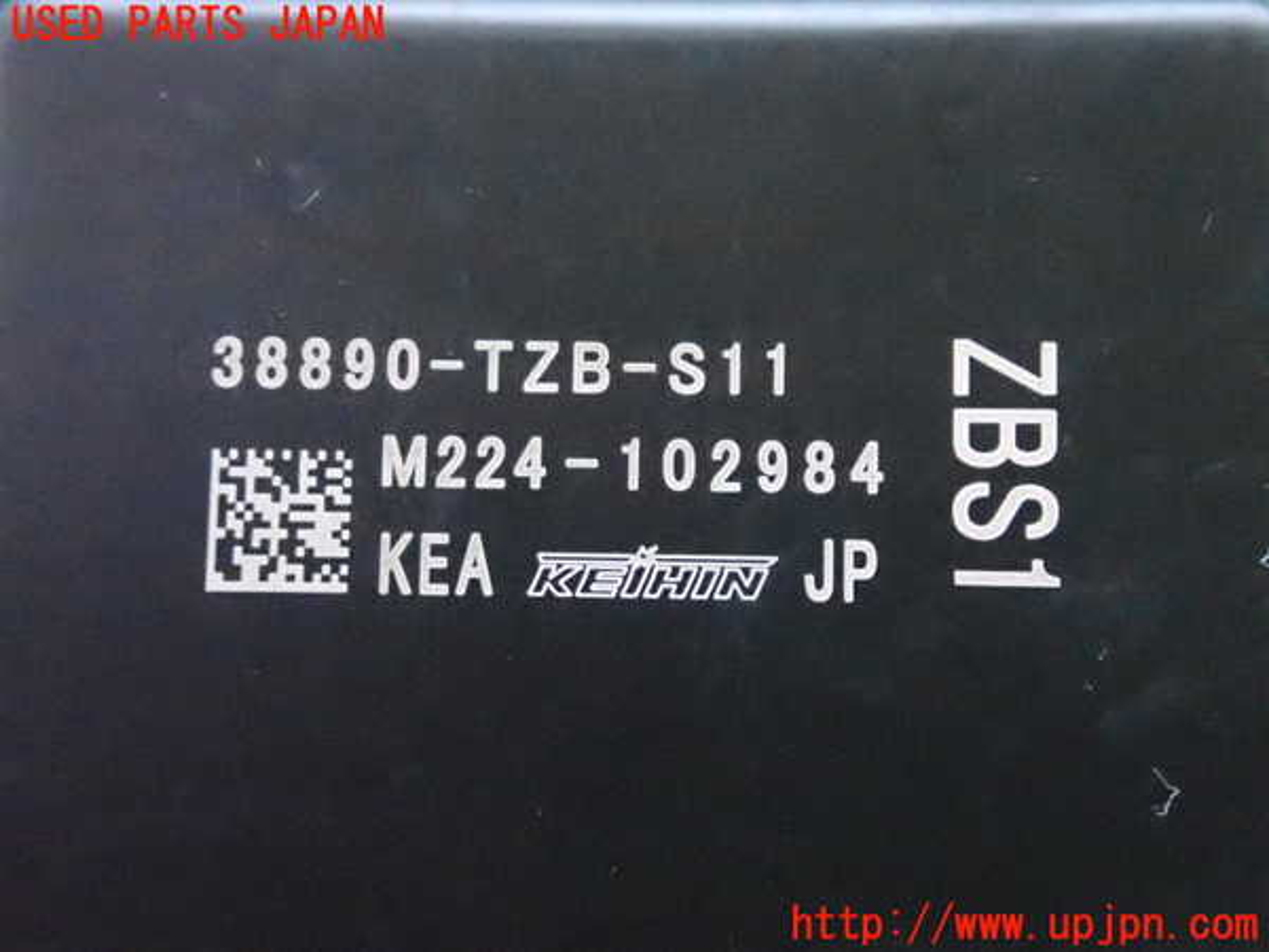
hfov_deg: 94.5
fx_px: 587
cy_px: 476
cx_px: 634
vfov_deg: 78.1
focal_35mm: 16
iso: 6400
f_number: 3.3
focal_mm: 2.9
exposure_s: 1/60
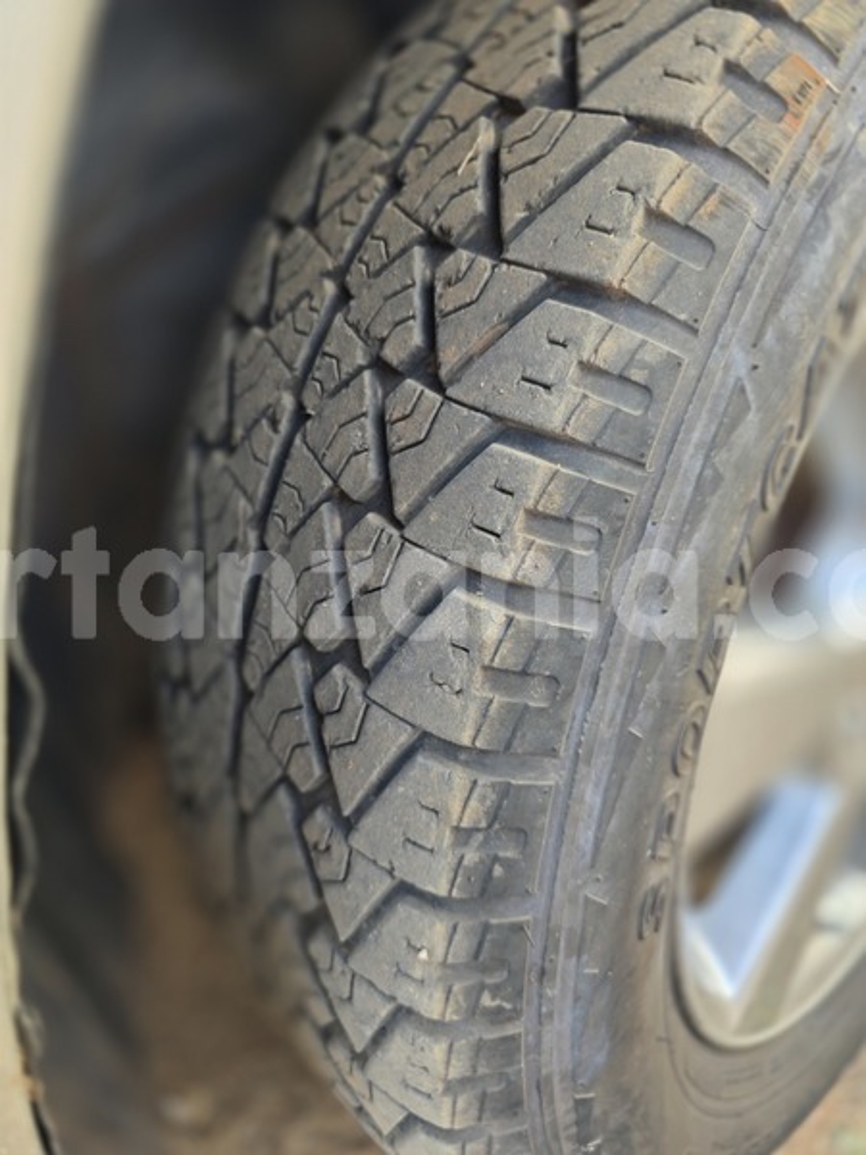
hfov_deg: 58.9
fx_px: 767
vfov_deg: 73.9
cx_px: 433
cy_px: 578
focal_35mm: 23
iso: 64
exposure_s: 1/180
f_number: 1.7
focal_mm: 6.3
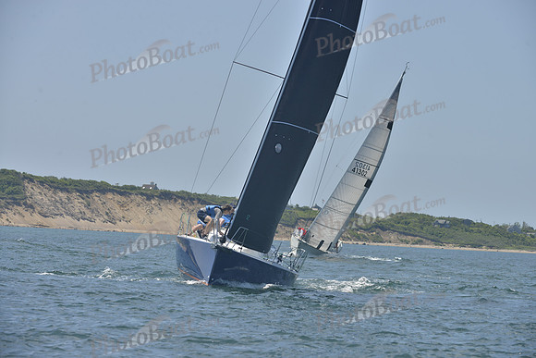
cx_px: 268
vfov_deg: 6.9
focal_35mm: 200
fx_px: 2978
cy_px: 179
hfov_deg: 10.3
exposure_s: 1/800
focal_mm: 200
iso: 280
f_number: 9
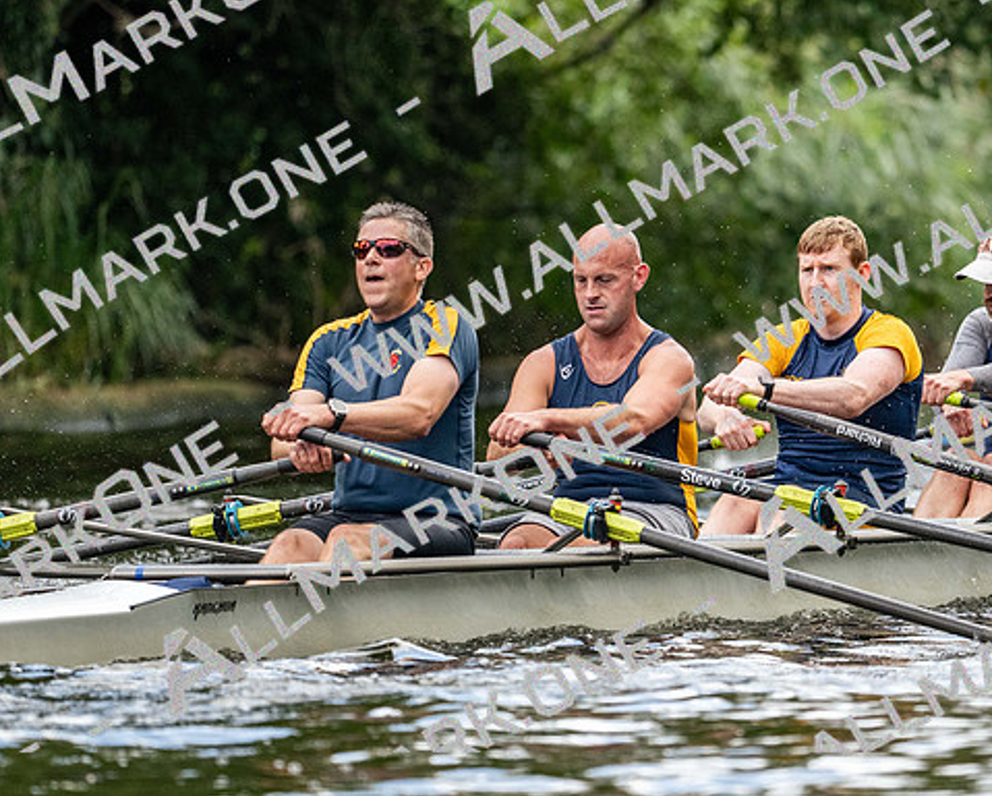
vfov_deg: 2.3
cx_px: 582
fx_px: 20010
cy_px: 398
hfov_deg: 2.8
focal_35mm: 681
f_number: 4.5
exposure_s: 1/2500
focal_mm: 400
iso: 1400
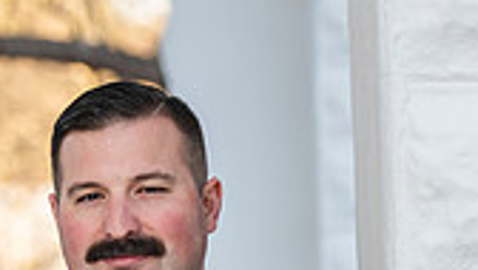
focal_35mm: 238
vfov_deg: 5.1
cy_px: 452
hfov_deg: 9.0
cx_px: 151
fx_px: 3020
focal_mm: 85
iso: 200
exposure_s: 1/320
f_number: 3.2
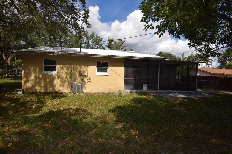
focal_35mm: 18
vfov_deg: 67.3
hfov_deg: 90.0
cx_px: 116
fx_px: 116
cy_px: 77
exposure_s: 1/200
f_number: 11
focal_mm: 12
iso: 100
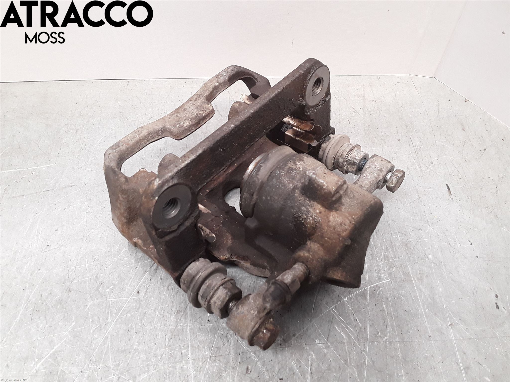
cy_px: 191
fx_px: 413
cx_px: 255
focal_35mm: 28
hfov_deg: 63.4
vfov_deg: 49.7
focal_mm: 2.91
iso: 80
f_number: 1.9
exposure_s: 1/50
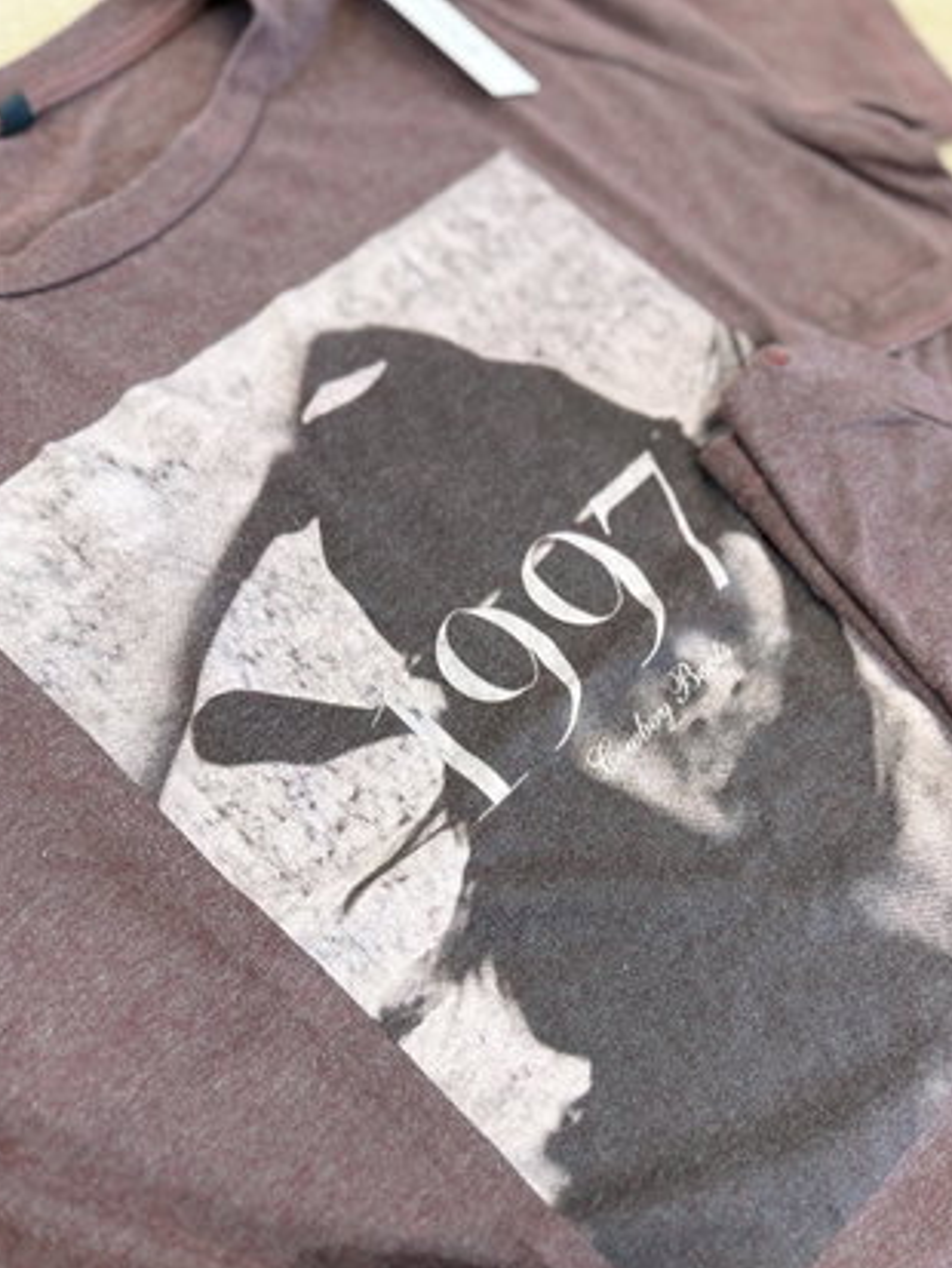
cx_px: 516
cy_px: 766
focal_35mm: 31
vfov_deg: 57.8
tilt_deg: -66.4
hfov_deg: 45.4
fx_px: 1136
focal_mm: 6.76
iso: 125
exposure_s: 1/50
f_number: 1.78
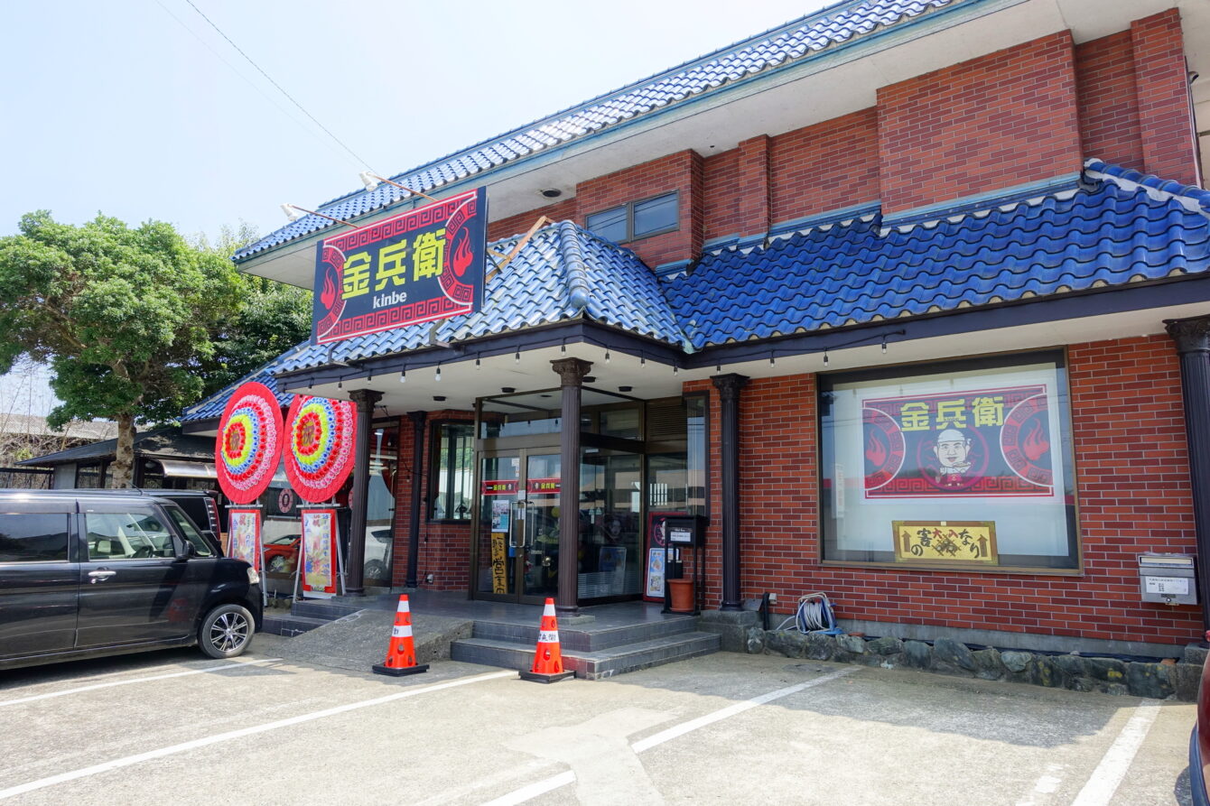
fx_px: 807
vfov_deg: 53.1
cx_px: 605
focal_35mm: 24
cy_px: 403
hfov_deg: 73.8
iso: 125
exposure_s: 1/400
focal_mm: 8.8
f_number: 4
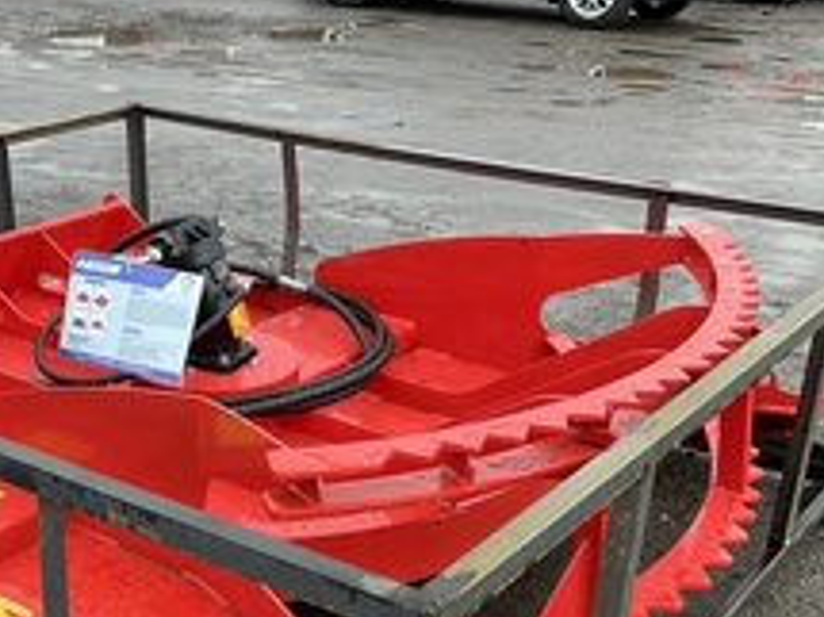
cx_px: 211
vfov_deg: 26.5
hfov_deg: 34.8
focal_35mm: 54
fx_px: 1285
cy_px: 491
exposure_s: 1/177
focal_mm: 3
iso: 20
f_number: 1.8
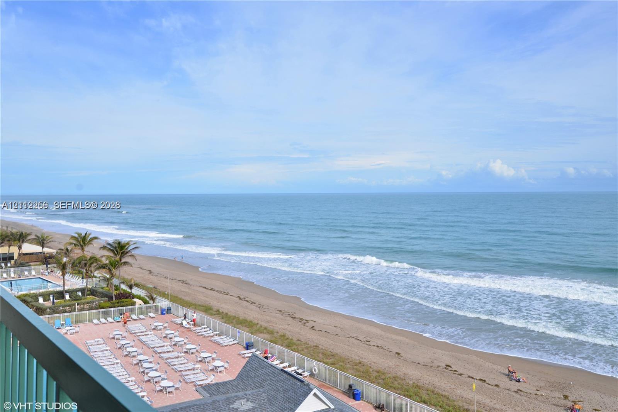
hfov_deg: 61.9
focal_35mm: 30
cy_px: 206
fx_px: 515
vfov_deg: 43.6
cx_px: 309
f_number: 8
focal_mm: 30
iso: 200
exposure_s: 1/800
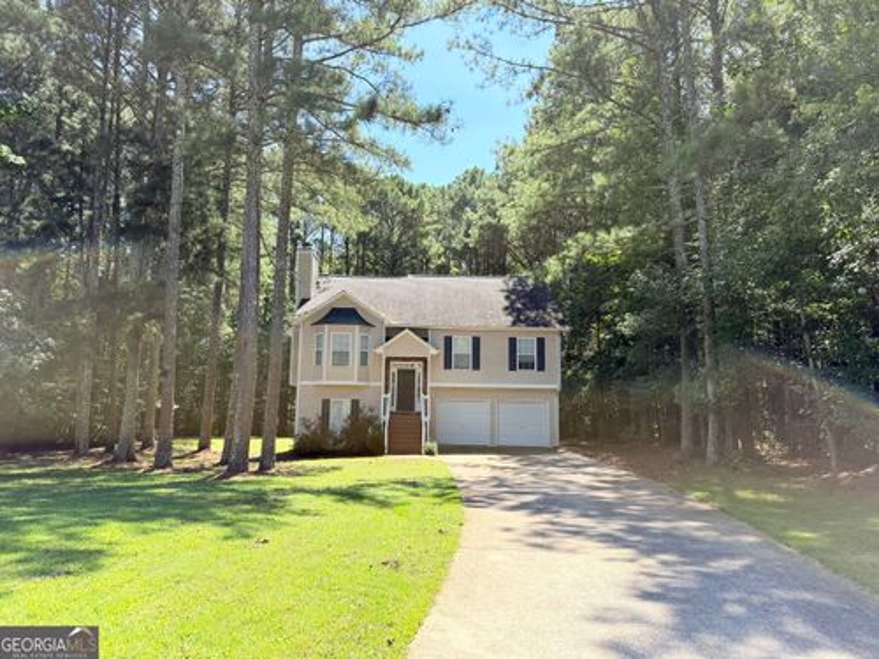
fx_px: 609
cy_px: 330
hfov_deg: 71.6
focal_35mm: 24
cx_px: 440
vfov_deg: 56.8
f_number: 1.78
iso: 100
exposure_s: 1/1812
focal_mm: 6.76
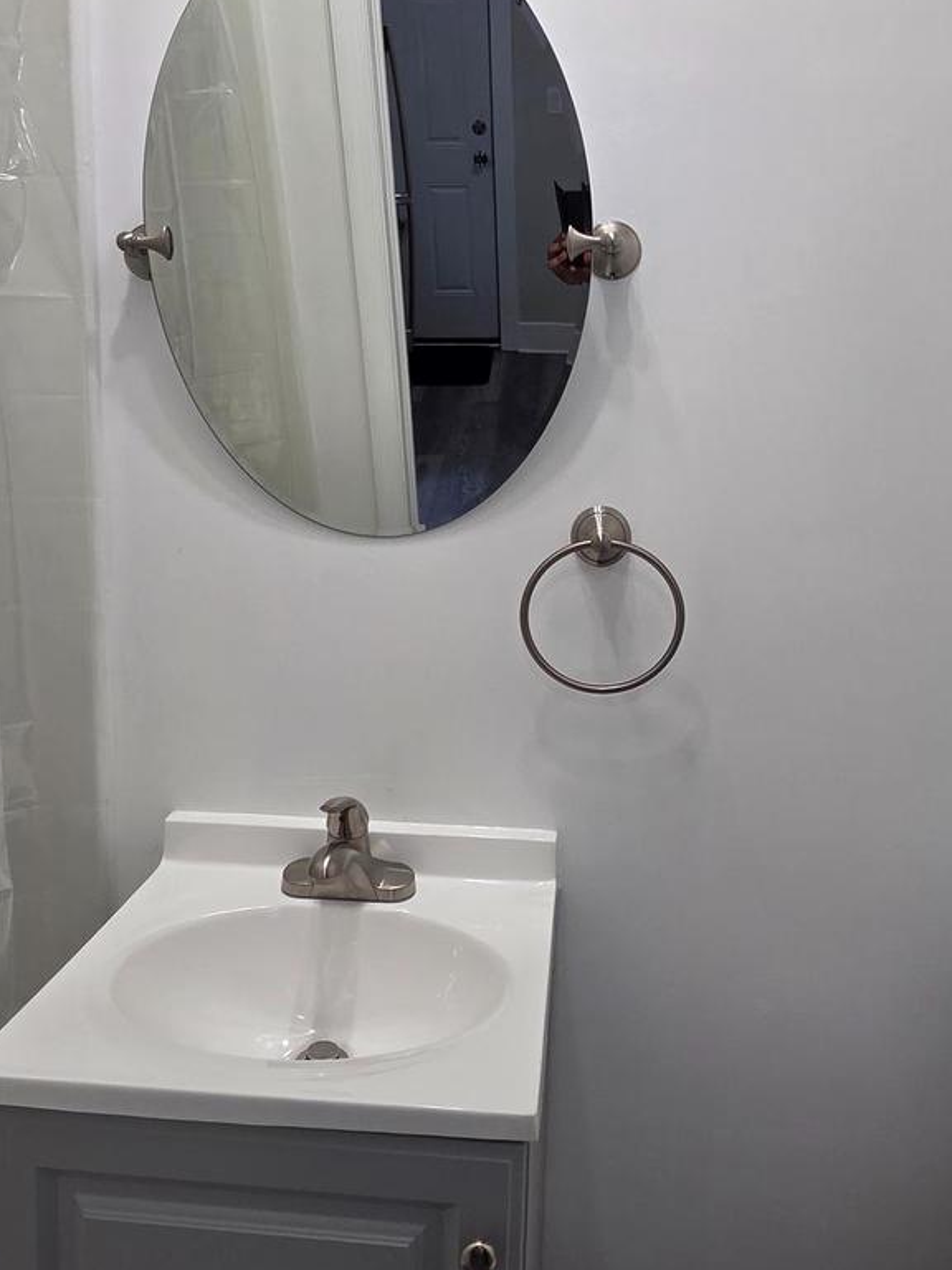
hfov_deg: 53.0
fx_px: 953
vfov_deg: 66.9
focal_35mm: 26
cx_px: 529
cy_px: 534
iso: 160
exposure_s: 1/120
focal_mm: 2.2
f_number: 2.2
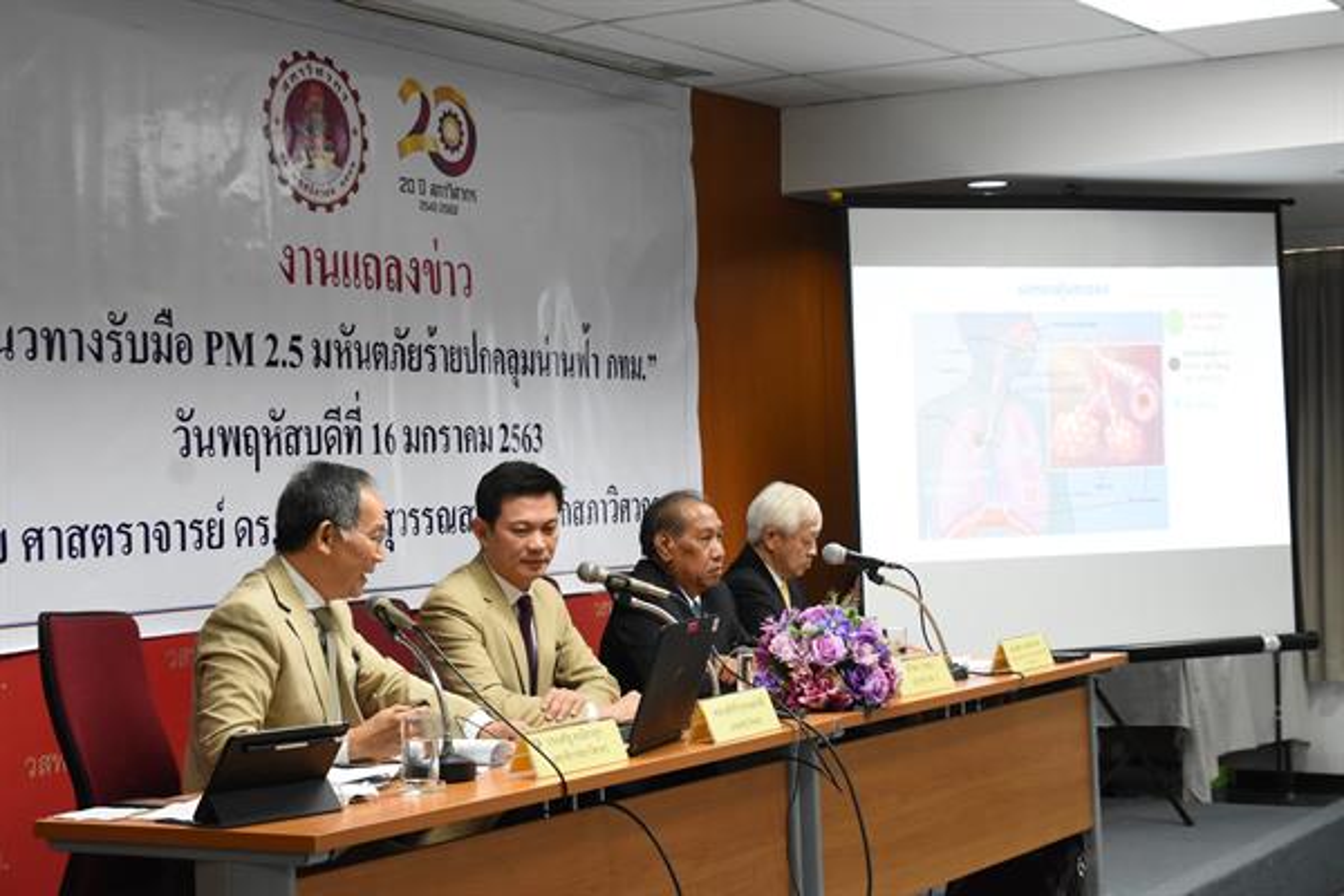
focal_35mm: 60
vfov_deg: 22.6
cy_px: 448
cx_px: 672
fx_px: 2240
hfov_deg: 33.4
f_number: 5.6
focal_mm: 40
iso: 2500
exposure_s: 1/100
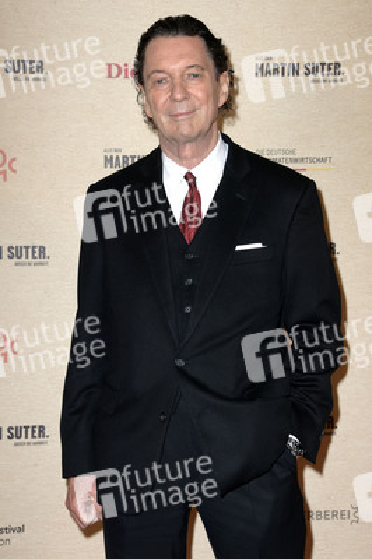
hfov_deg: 15.2
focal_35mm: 90
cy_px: 280
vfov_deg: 22.6
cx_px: 186
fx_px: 1397
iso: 400
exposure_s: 1/250
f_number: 5.6
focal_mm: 90
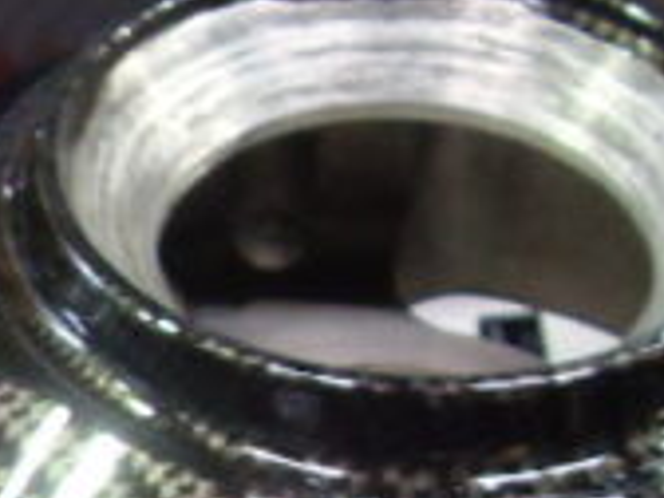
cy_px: 700
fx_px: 3203
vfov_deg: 8.7
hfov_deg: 11.8
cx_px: 225
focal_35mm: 167
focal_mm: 6.3
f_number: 2.8
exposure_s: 1/15
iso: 200
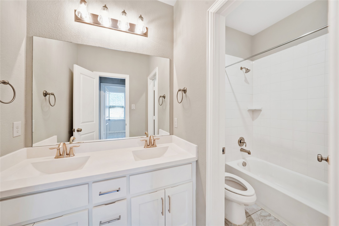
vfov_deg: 90.0
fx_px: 113
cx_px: 170
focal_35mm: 12
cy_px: 113
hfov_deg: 112.6
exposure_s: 1/4
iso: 250
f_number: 9
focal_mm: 12
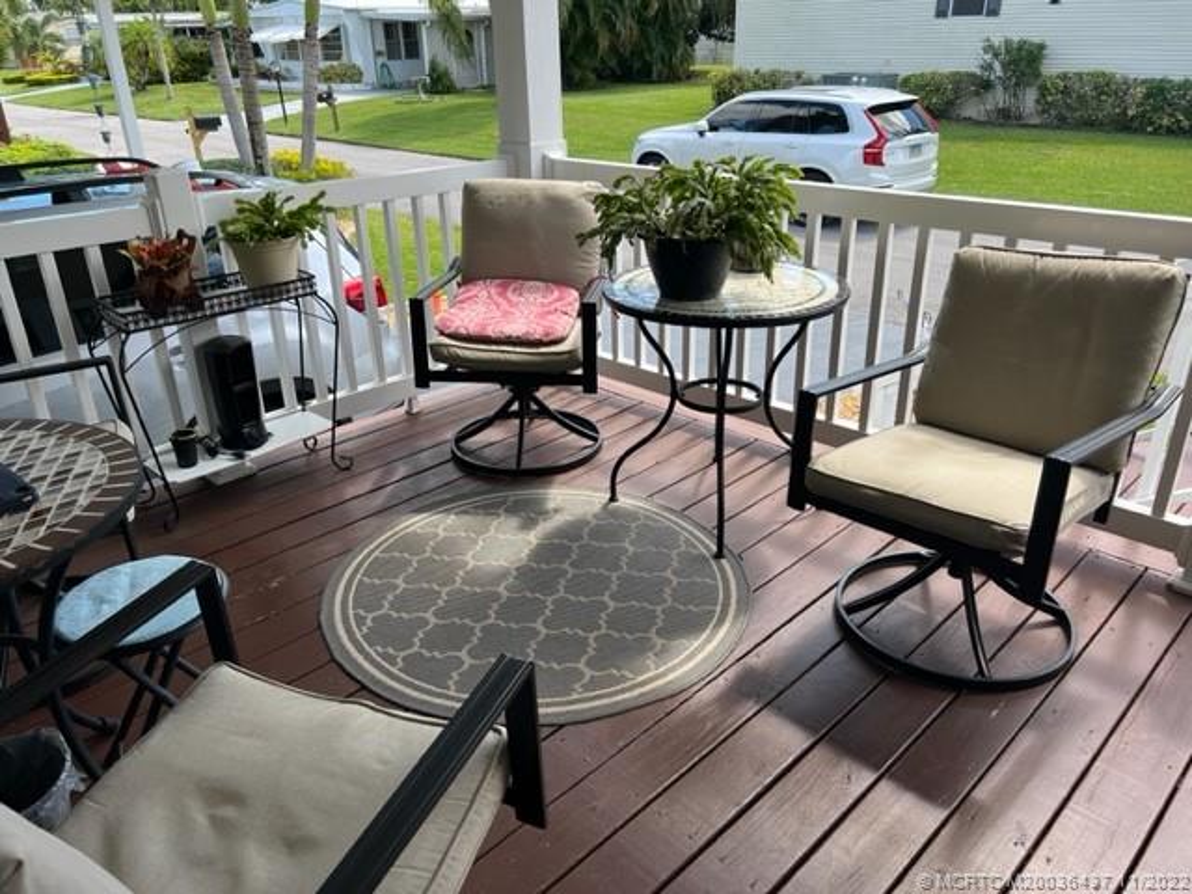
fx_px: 895
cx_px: 596
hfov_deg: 67.3
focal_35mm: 26
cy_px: 447
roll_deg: +1.4
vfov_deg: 53.1
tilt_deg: -24.6
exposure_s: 1/991
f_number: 1.5
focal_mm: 5.7
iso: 50
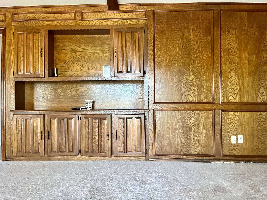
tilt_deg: -0.2
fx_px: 201
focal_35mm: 26
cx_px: 134
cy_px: 100
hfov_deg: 67.3
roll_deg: +1.0
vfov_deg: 53.1
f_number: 1.6
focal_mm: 5.1
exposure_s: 1/60
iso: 400
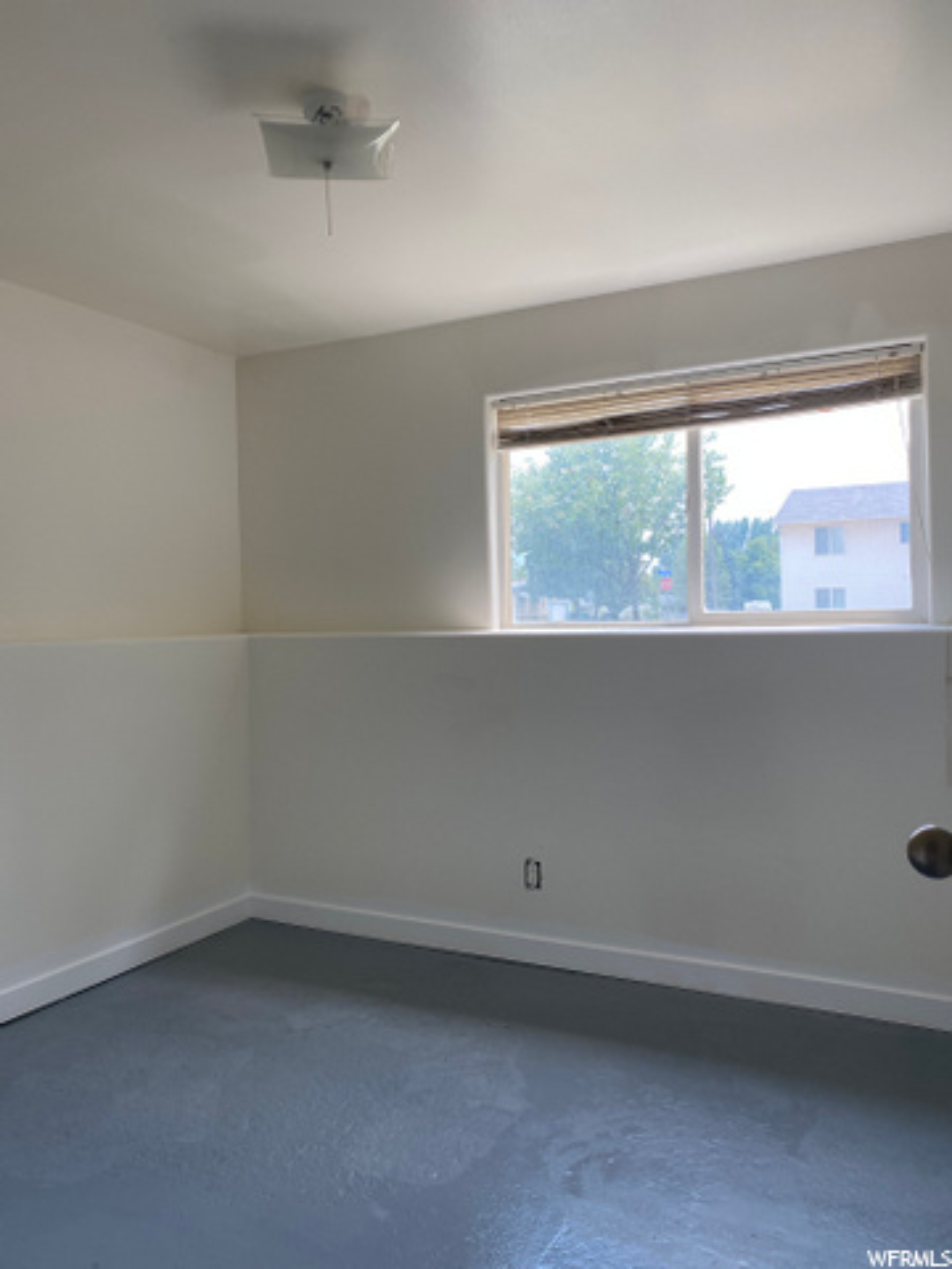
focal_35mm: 26
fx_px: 953
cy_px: 634
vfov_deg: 67.3
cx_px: 476
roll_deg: +1.2
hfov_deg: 53.1
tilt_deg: +0.8
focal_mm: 4.25
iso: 32
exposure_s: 1/206
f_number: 1.8
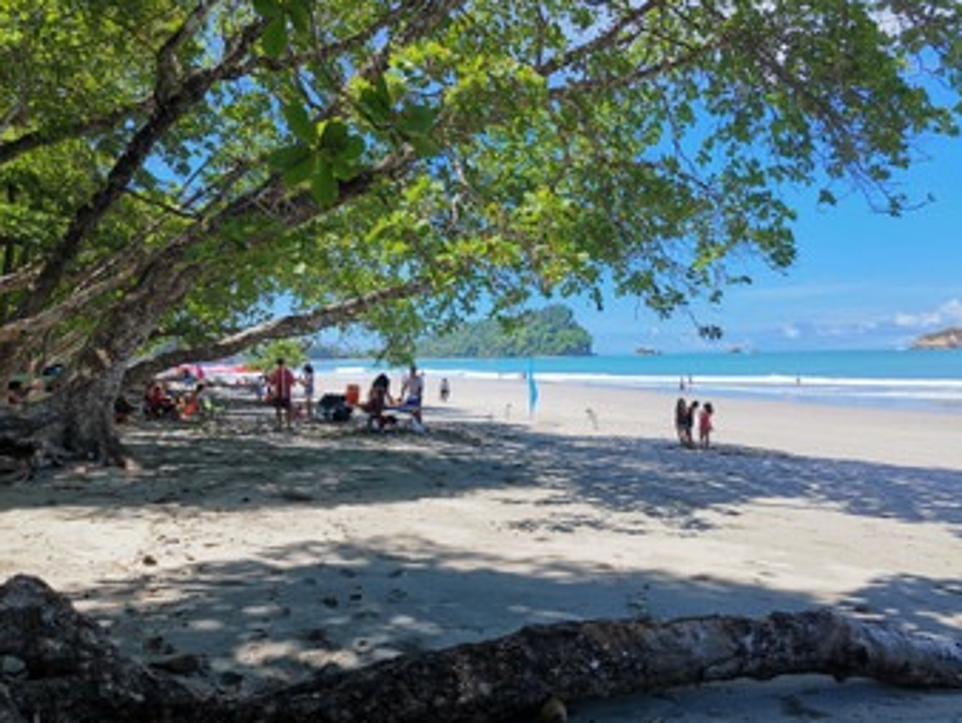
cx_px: 472
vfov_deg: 49.8
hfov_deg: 63.4
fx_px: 779
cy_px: 366
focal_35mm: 28
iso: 50
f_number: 1.8
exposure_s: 1/2439
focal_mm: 4.75
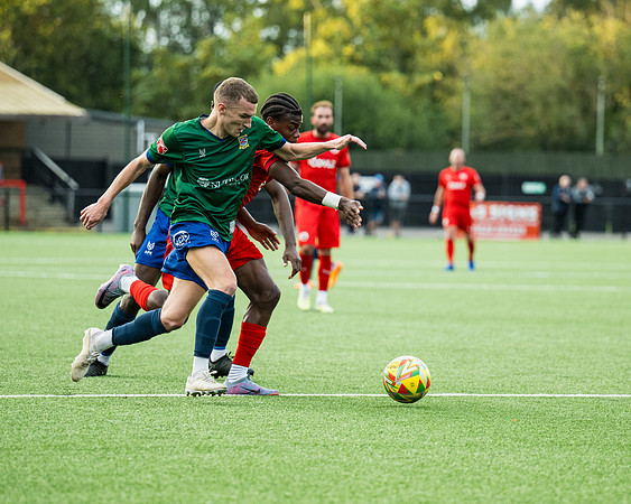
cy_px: 254
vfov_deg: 7.0
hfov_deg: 8.8
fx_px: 4110
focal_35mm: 220
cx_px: 345
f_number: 2.8
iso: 800
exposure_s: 1/800
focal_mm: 130
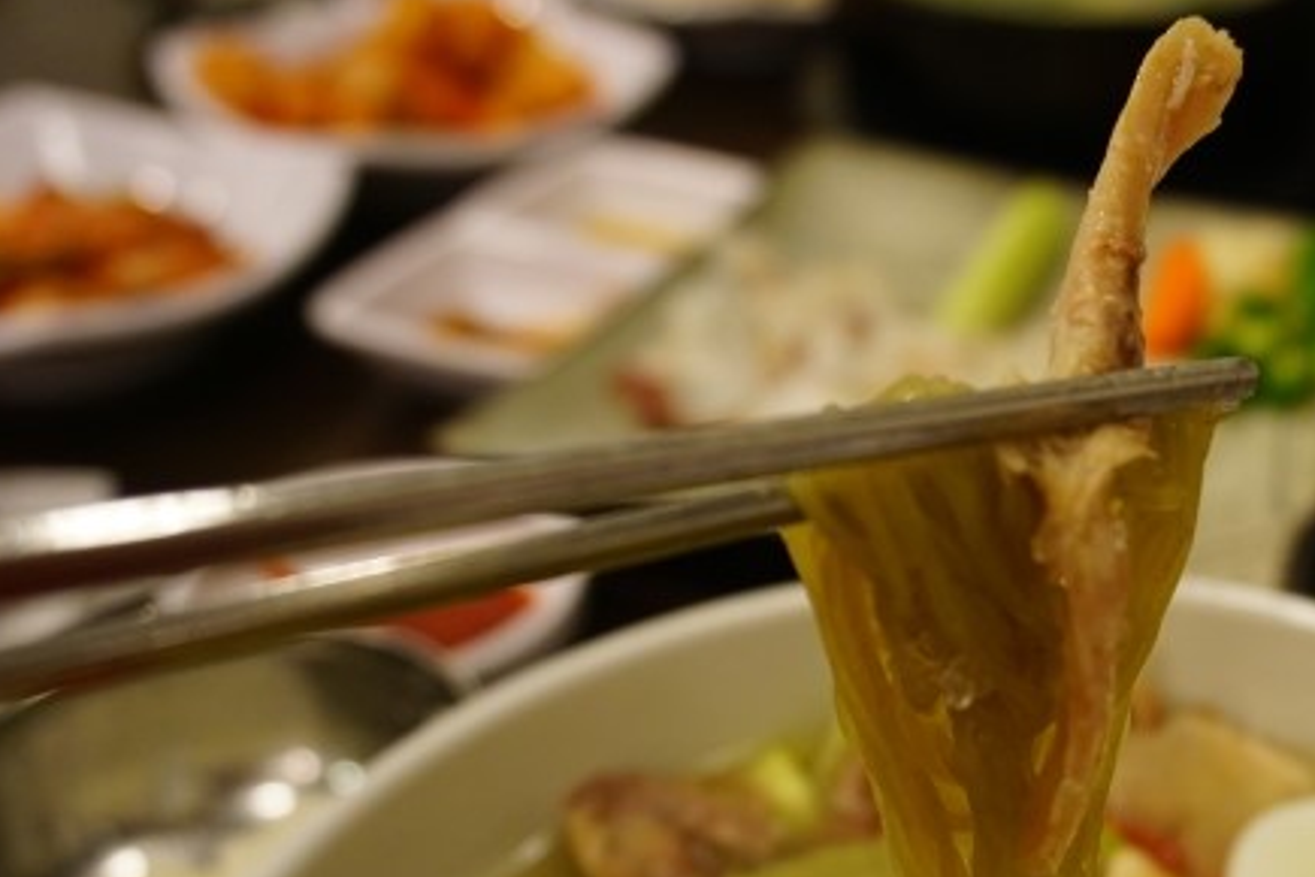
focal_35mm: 51
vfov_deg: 26.1
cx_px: 1085
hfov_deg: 37.3
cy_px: 685
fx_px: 1863
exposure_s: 1/60
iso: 800
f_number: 4
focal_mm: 20
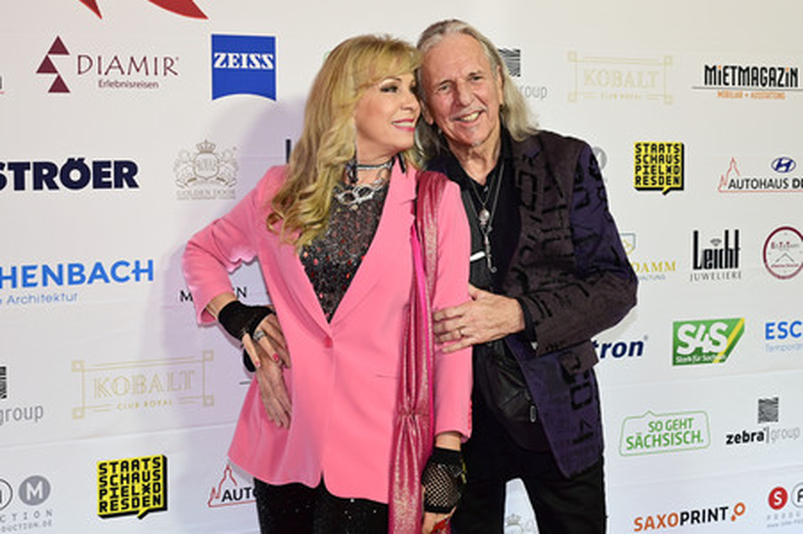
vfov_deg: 35.0
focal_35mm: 38
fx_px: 847
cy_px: 267
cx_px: 402
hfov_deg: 50.7
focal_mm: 38
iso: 1250
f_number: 7.1
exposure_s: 1/160
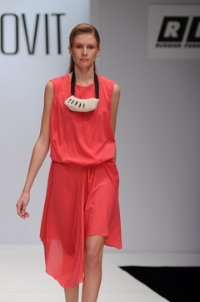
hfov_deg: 4.7
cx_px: 101
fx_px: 2432
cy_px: 202
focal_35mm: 291
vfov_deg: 7.1
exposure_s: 1/250
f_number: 3.5
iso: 640
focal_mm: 135
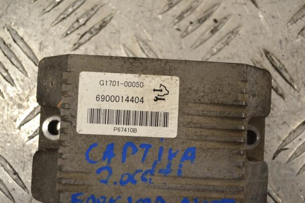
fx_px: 381
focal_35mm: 45
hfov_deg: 43.6
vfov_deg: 29.9
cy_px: 102
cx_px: 152
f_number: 5.6
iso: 280
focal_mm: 30
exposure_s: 1/125
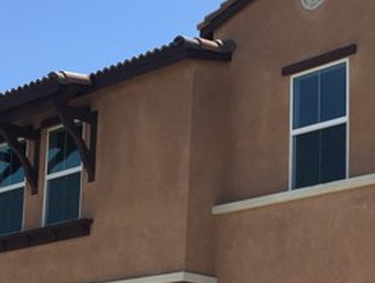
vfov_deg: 19.1
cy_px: 285
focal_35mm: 75
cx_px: 332
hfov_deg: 25.2
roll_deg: -1.0
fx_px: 814
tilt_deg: +9.0
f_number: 2.2
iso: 32
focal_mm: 4.15
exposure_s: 1/1276
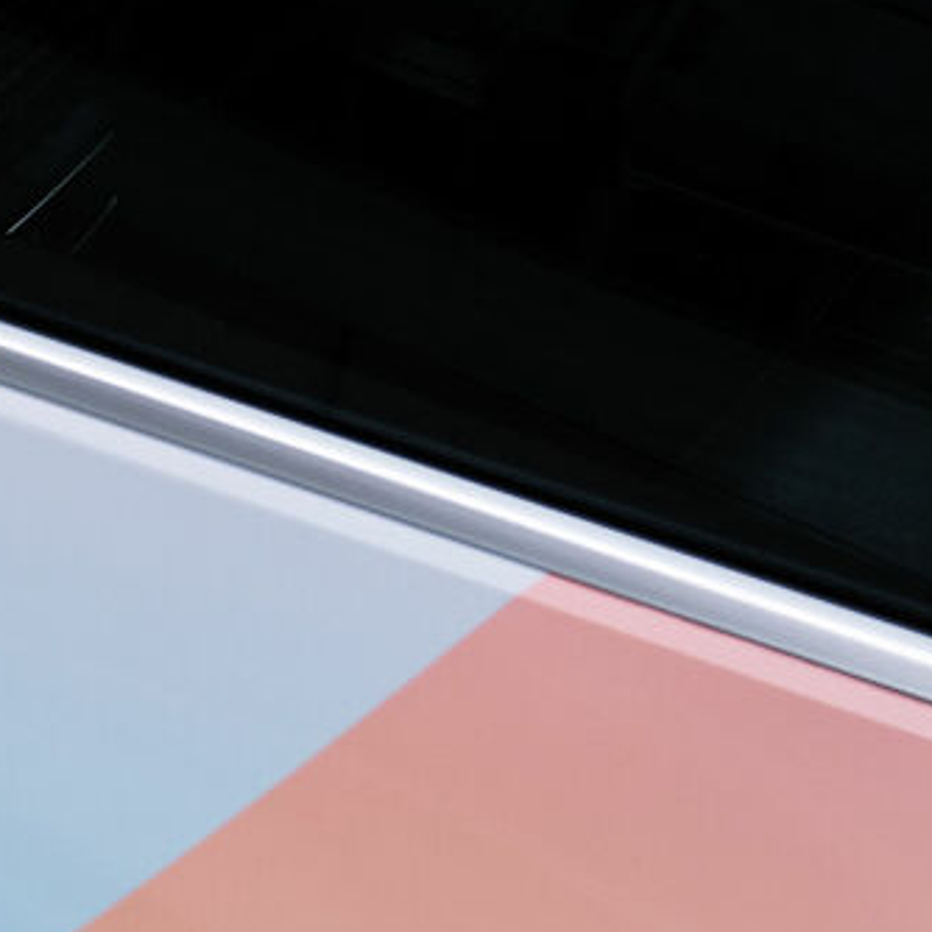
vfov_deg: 5.9
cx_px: -2204
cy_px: -706
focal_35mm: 293
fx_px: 8925
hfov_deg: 5.5
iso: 100
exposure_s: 1/100
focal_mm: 40
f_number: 5.6
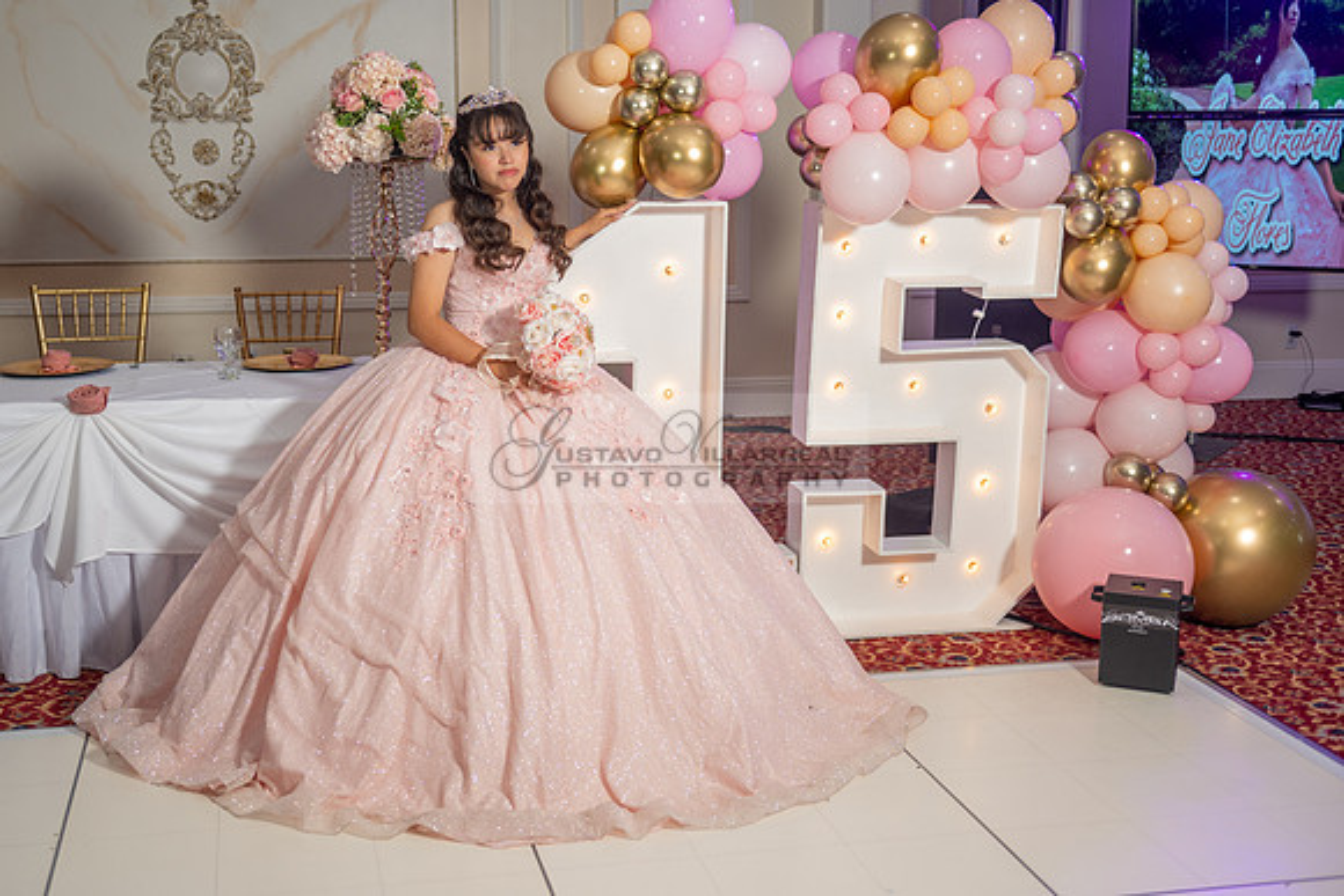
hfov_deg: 45.2
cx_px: 581
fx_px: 1611
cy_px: 387
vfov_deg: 31.1
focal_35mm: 43
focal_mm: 38
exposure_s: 1/200
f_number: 2.8
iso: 250
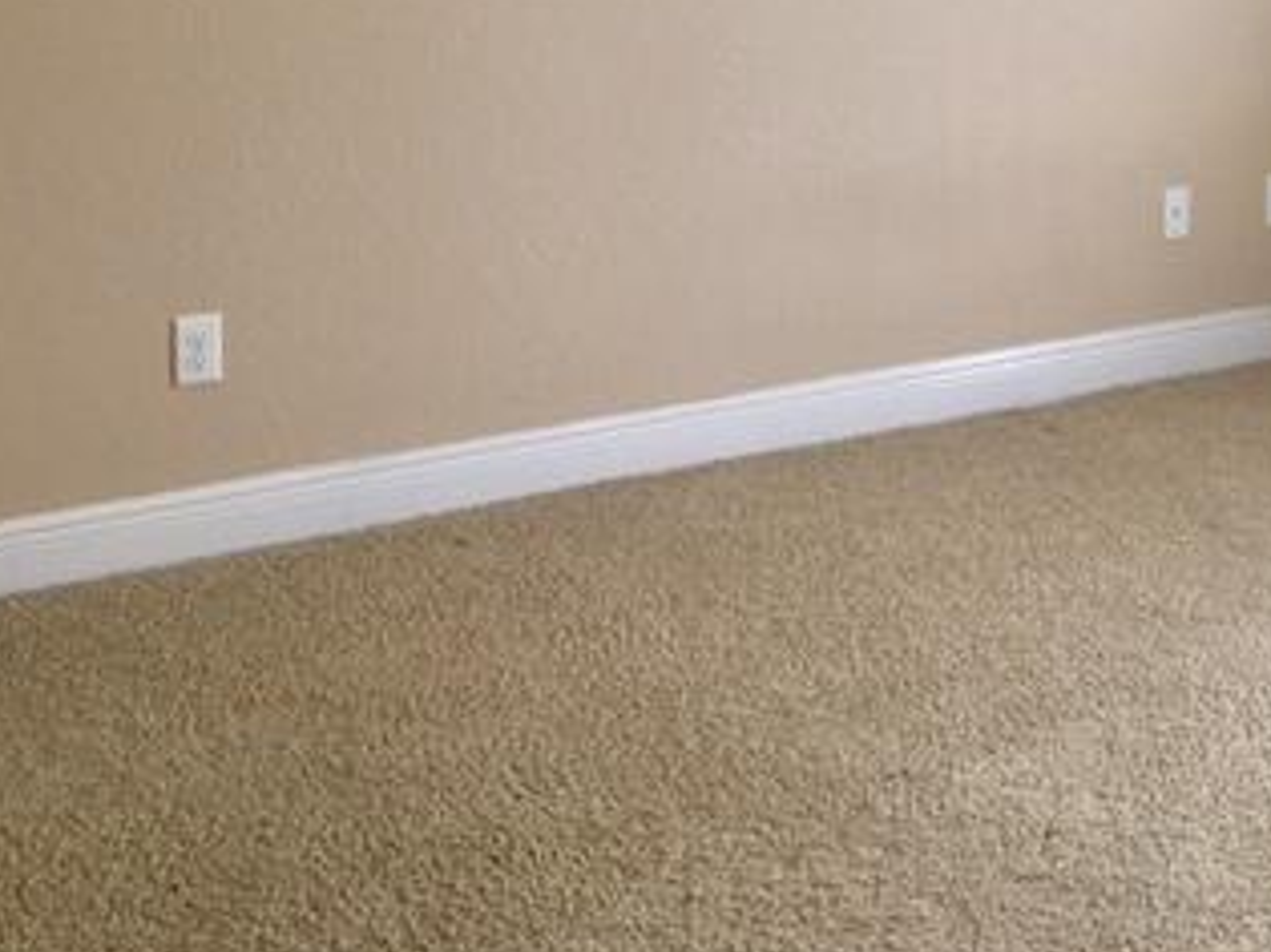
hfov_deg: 31.9
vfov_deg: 23.9
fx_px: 2165
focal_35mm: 59
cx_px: 1005
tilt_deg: -8.4
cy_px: 40
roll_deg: -1.7
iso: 40
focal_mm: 4.15
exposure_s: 1/33
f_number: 2.2
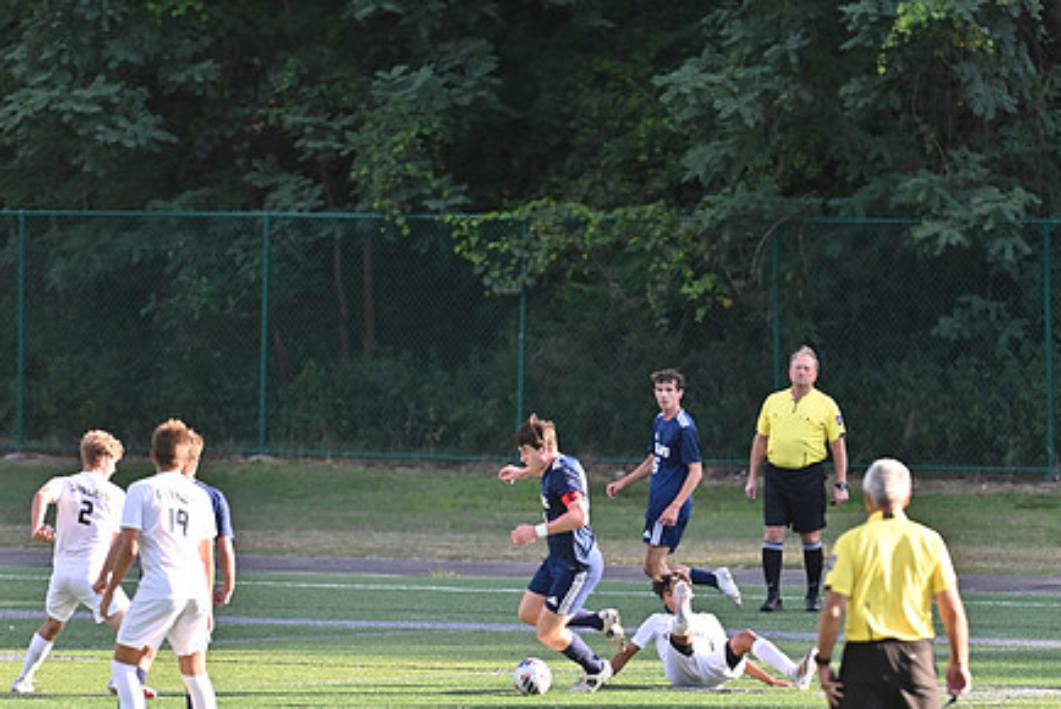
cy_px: 334
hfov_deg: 5.1
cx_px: 687
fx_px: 11826
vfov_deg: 3.4
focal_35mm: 401
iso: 200
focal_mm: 200
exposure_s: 1/800
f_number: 2.8
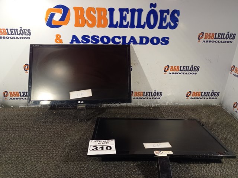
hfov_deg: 63.5
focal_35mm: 28
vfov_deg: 49.7
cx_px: 119
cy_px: 89
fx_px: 192
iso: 184
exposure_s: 1/120
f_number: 1.79
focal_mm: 4.7
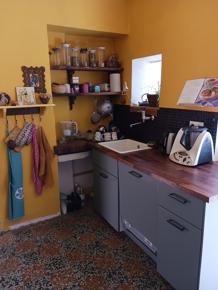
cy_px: 145
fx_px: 227
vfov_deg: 65.3
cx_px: 109
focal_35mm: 27
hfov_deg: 51.4
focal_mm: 4
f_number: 1.8
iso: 160
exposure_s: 1/33.3
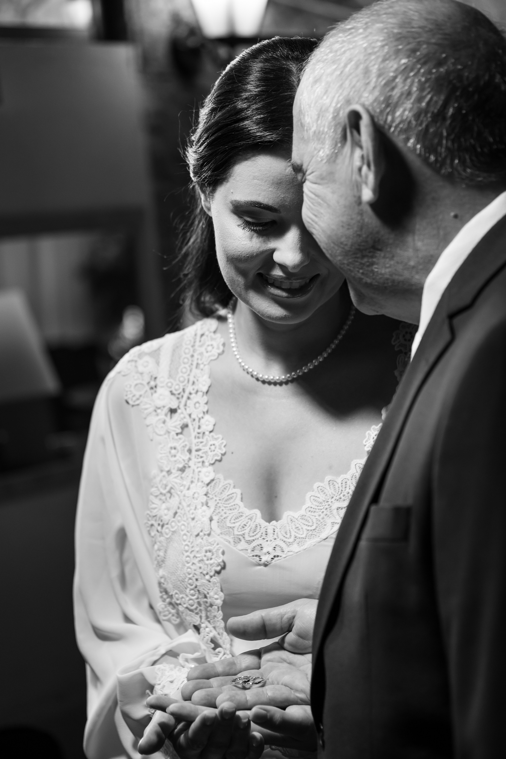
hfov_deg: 18.2
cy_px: 380
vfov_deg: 27.0
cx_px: 253
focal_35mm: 75
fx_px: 1581
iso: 400
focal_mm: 50
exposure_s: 1/250
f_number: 2.2
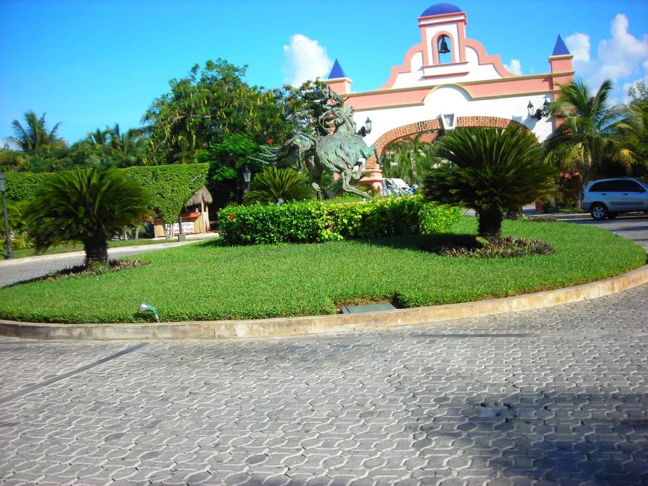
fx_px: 711
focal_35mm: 38
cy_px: 243
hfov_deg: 49.0
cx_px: 324
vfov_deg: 37.7
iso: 50
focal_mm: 6.3
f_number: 6.4
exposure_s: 1/126
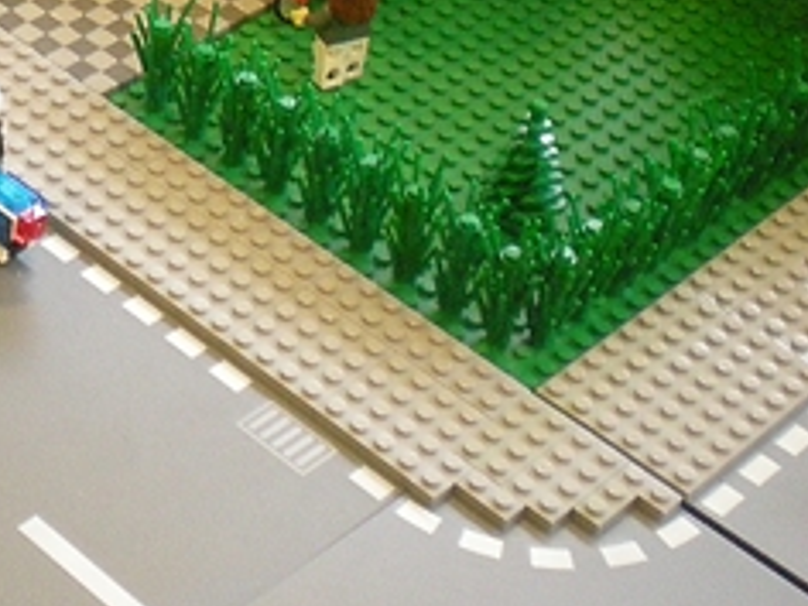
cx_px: -55
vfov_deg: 13.8
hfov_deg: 18.4
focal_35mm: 103
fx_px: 2404
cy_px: -175
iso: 400
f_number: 3.1
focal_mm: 6.3
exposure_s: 1/18
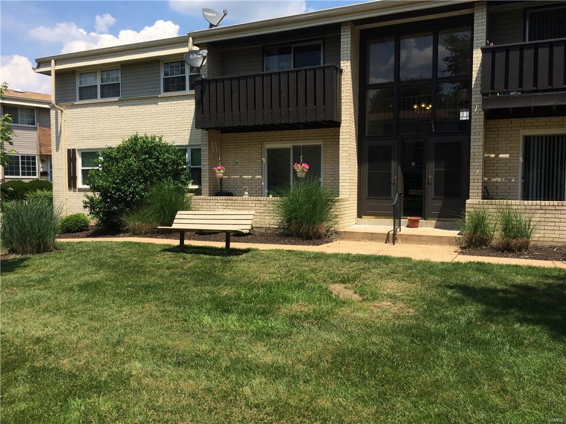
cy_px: 212
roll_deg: -0.6
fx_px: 474
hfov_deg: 61.7
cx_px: 283
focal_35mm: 29
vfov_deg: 48.2
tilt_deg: -4.8
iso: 32
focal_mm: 4.15
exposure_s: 1/1953
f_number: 2.2
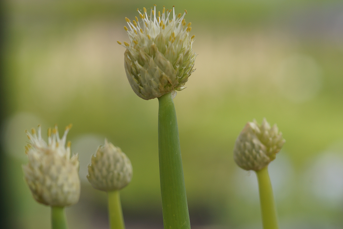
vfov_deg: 9.1
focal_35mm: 151
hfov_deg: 13.6
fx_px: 1439
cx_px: 171
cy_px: 114
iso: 125
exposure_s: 1/160
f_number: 5.6
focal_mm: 100
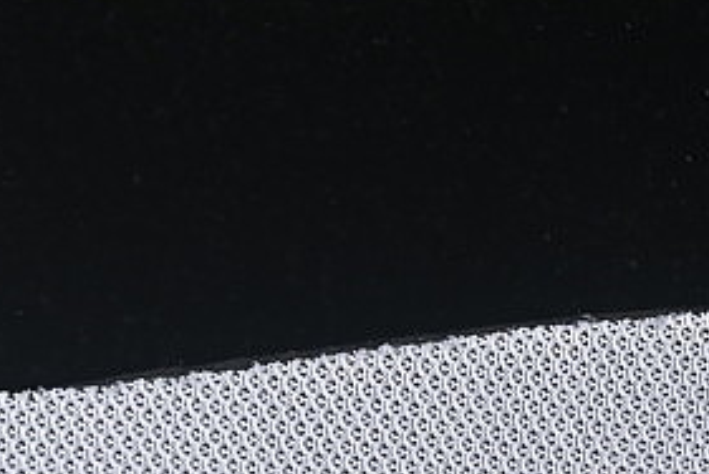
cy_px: 668
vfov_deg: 4.8
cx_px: -310
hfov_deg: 7.0
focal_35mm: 288
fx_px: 5678
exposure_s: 1/60
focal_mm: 50
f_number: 7.1
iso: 160
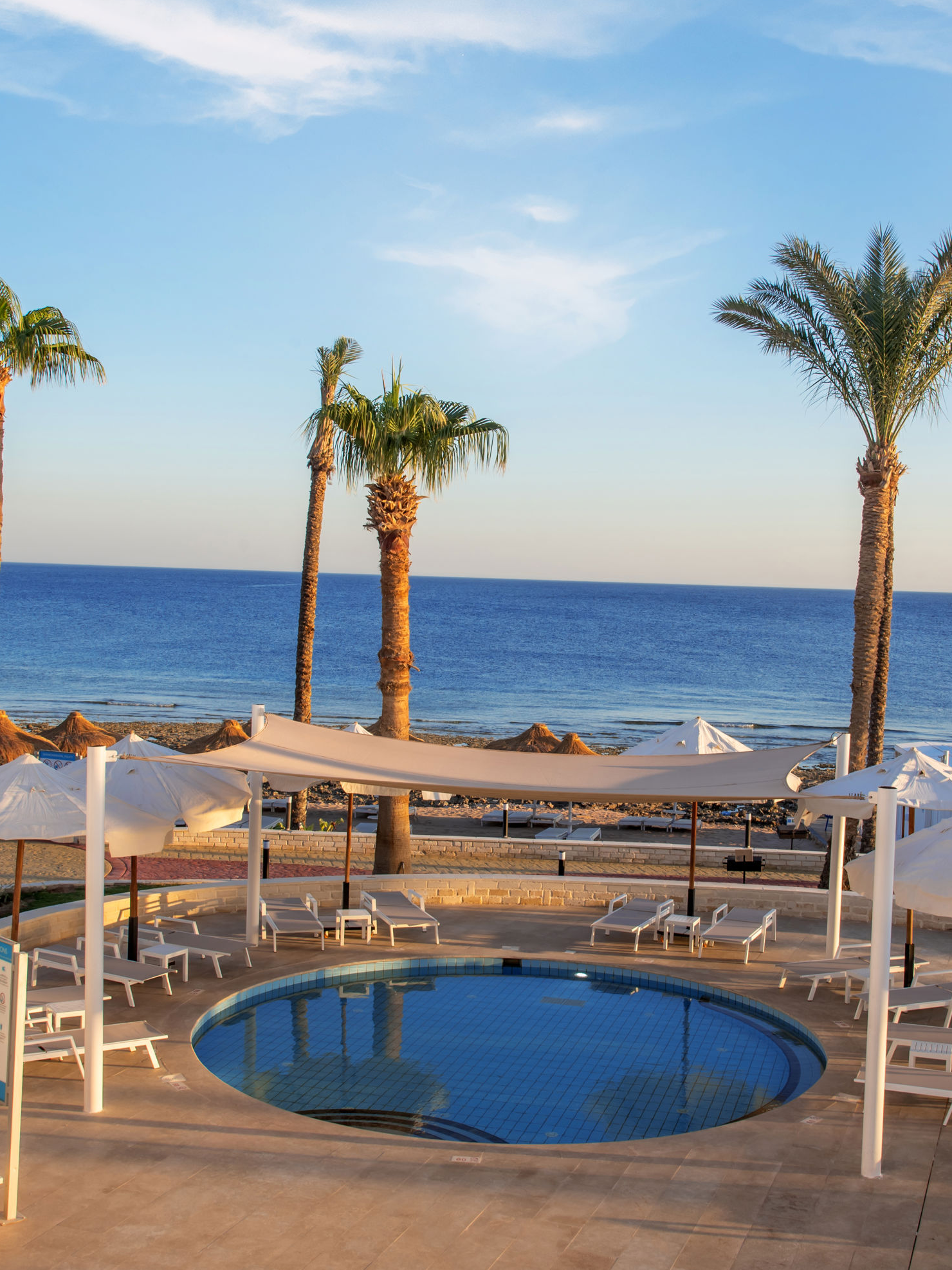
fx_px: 1613
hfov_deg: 32.9
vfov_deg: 42.9
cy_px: 631
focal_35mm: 44
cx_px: 506
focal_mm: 30
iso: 160
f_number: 10
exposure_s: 1/80
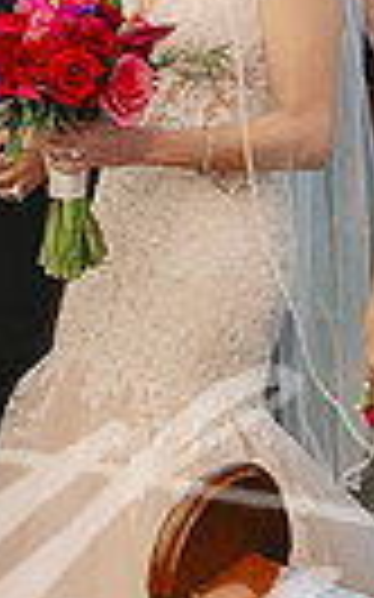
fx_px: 1747
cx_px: 41
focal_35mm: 107
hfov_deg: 12.1
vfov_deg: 19.3
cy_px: 112
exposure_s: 1/250
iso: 2000
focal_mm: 24
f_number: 2.8
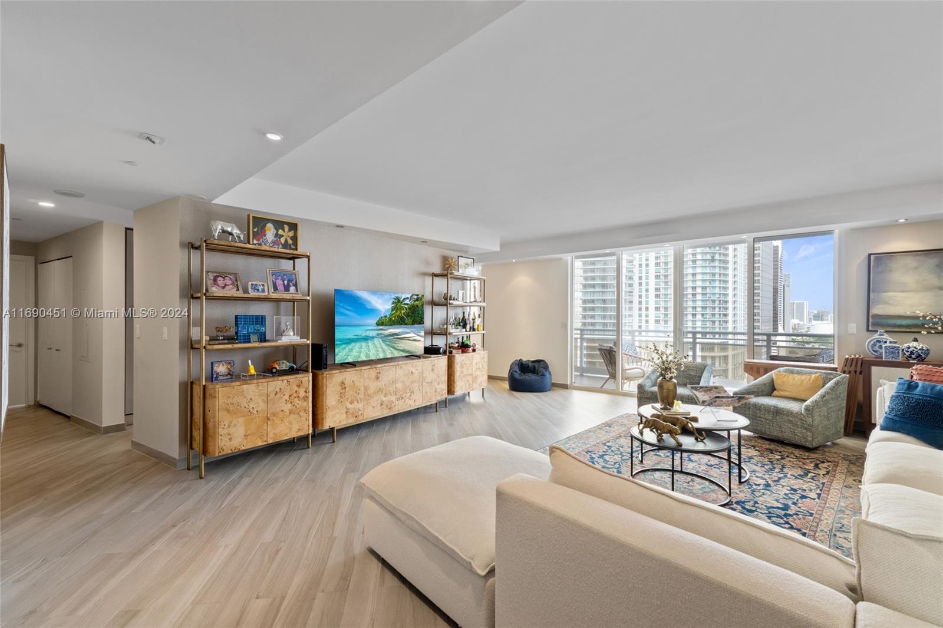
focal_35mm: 15
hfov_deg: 100.4
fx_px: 393
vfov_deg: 77.3
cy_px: 314
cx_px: 472
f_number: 9
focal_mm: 10
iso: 500
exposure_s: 1/4
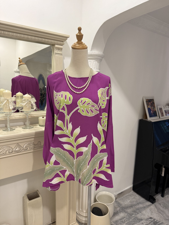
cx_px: 84
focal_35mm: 24
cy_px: 112
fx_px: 156
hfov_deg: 56.8
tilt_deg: -9.5
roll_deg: -2.1
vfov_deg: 71.6
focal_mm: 6.76
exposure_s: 1/50
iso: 200
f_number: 1.78
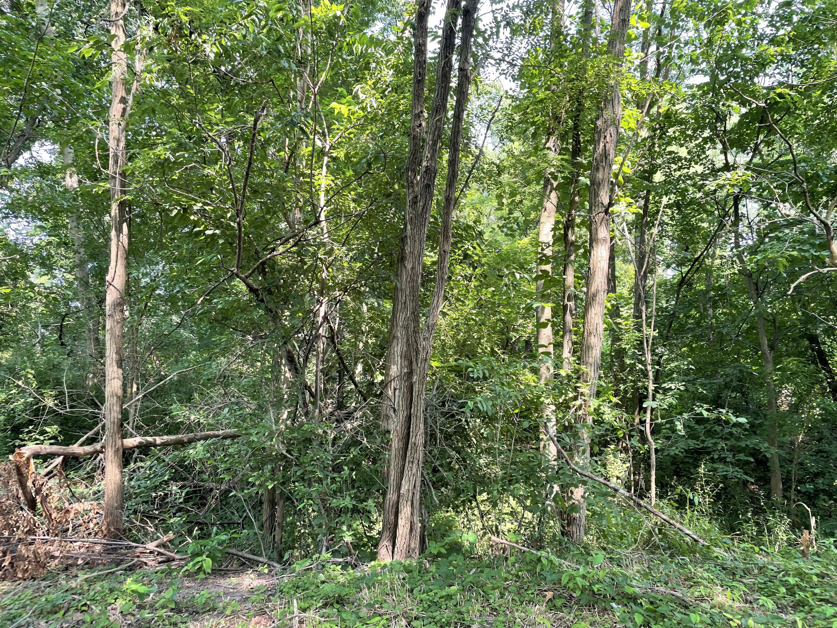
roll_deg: +3.1
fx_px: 629
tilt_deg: +2.4
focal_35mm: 26
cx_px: 418
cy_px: 314
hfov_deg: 67.3
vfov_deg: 53.1
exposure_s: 1/121
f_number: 1.6
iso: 50
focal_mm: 4.2
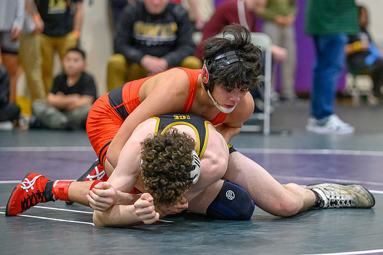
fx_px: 1724
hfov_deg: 12.7
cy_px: 107
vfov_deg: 8.5
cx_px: 220
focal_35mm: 162
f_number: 2.8
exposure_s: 1/800
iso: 11400
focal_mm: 130
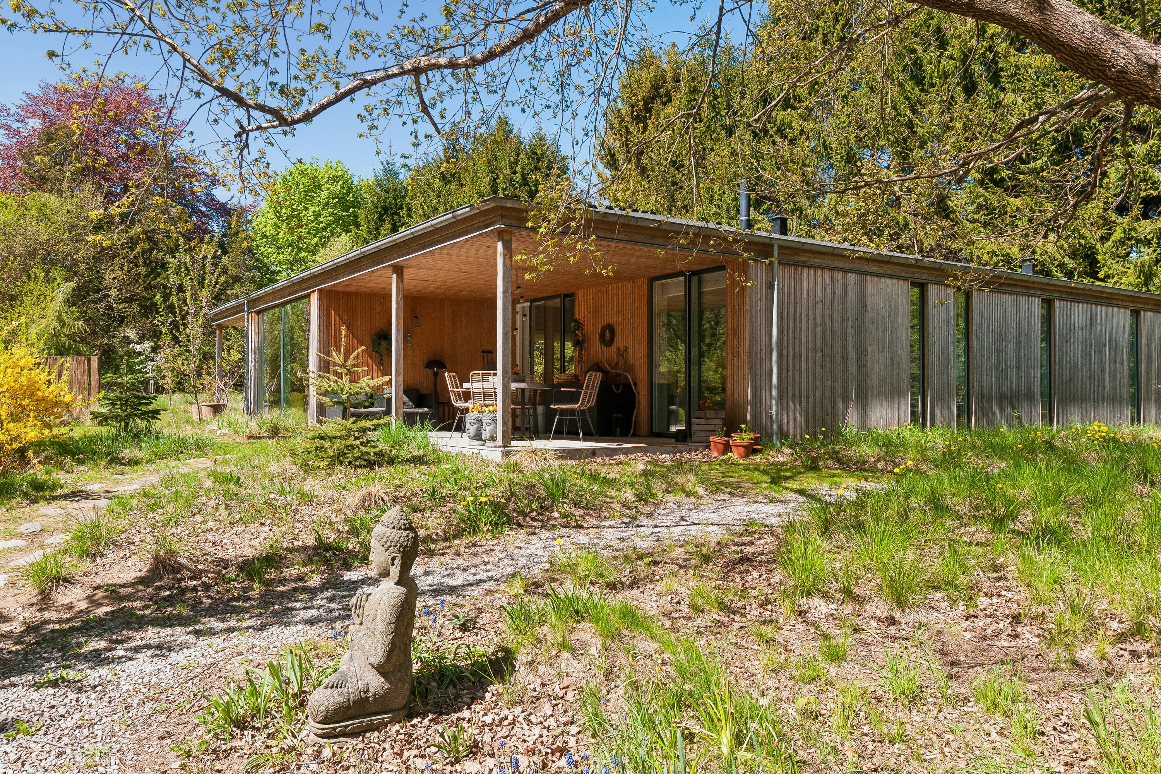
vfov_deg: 50.4
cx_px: 580
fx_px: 822
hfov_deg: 70.4
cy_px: 387
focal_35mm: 26
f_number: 10
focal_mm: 17
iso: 200
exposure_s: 1/200
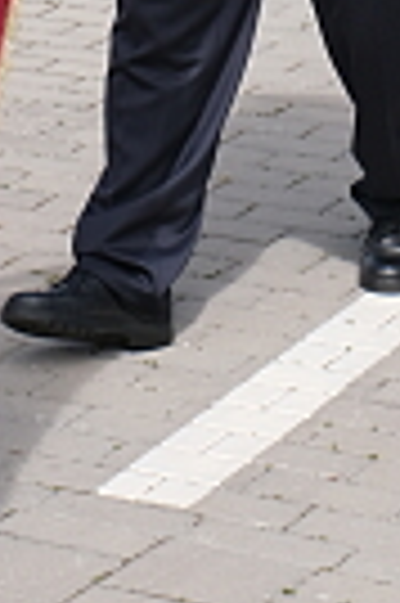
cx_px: -337
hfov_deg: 6.1
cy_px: -112
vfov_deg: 9.3
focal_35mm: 220
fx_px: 3676
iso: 320
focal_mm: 32.9
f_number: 8
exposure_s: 1/480
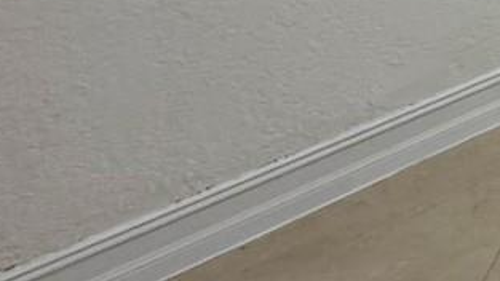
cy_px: -318
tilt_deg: -7.2
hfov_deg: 15.7
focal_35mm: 78
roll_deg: +0.4
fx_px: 1034
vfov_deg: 13.0
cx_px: 1165
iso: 160
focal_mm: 2.22
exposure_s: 1/120
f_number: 2.2
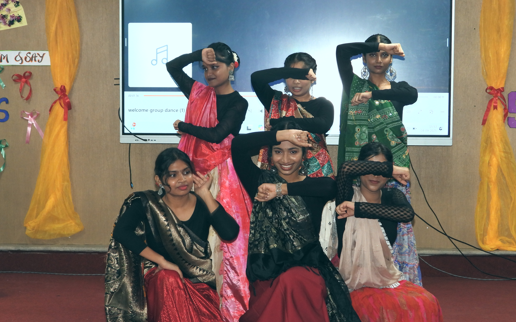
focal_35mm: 75
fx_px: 1055
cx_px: 263
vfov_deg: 17.4
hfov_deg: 27.5
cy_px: 174
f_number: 3.5
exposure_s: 1/30
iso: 200
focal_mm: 10.7
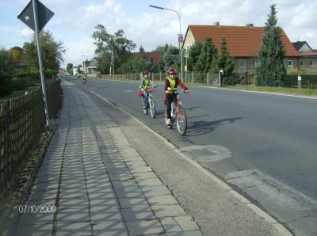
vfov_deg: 39.5
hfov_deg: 51.5
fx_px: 329
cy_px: 118
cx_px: 158
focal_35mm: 36
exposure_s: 1/290
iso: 100
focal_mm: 6
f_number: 4.7
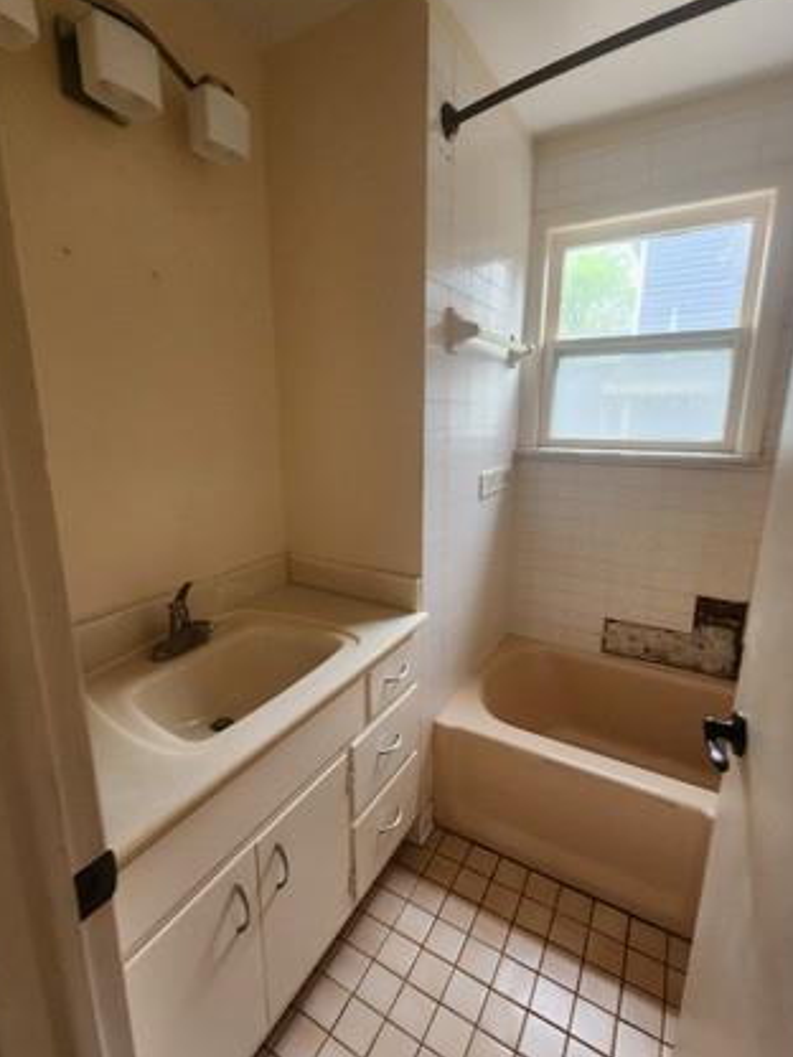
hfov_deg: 81.7
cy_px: 531
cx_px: 386
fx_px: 458
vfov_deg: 98.2
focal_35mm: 15
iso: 400
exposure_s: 1/60
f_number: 2.2
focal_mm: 2.2
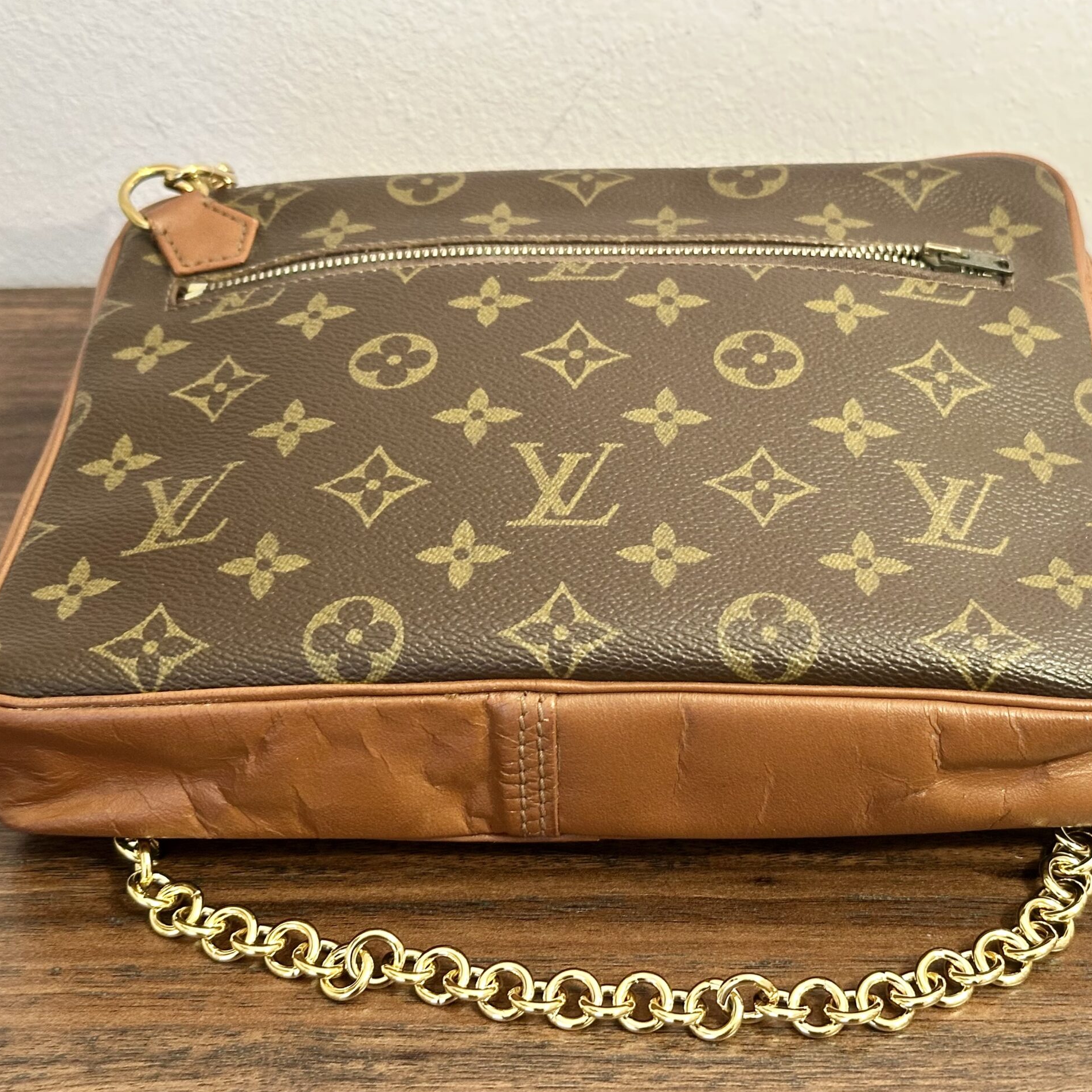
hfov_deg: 30.0
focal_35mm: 57
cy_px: 547
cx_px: 612
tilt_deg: -37.5
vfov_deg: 30.0
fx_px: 2034
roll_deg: +2.6
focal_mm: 6.86
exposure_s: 1/50
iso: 250
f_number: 1.78
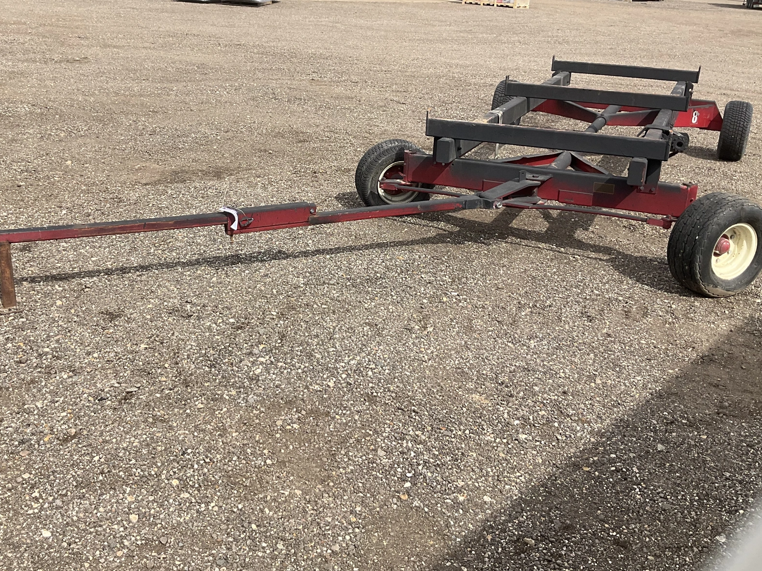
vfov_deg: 38.5
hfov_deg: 50.0
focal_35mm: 37
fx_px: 814
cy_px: 224
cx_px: 325
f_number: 1.8
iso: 25
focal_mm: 3
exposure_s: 1/1490
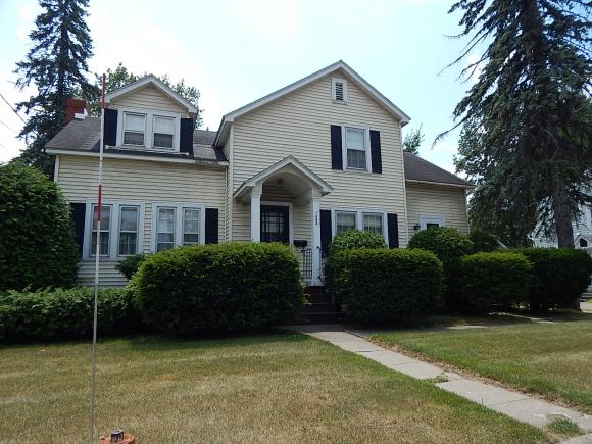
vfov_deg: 61.1
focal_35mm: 22
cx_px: 296
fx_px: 376
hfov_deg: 76.4
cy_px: 222
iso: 125
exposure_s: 1/400
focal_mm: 4
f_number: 6
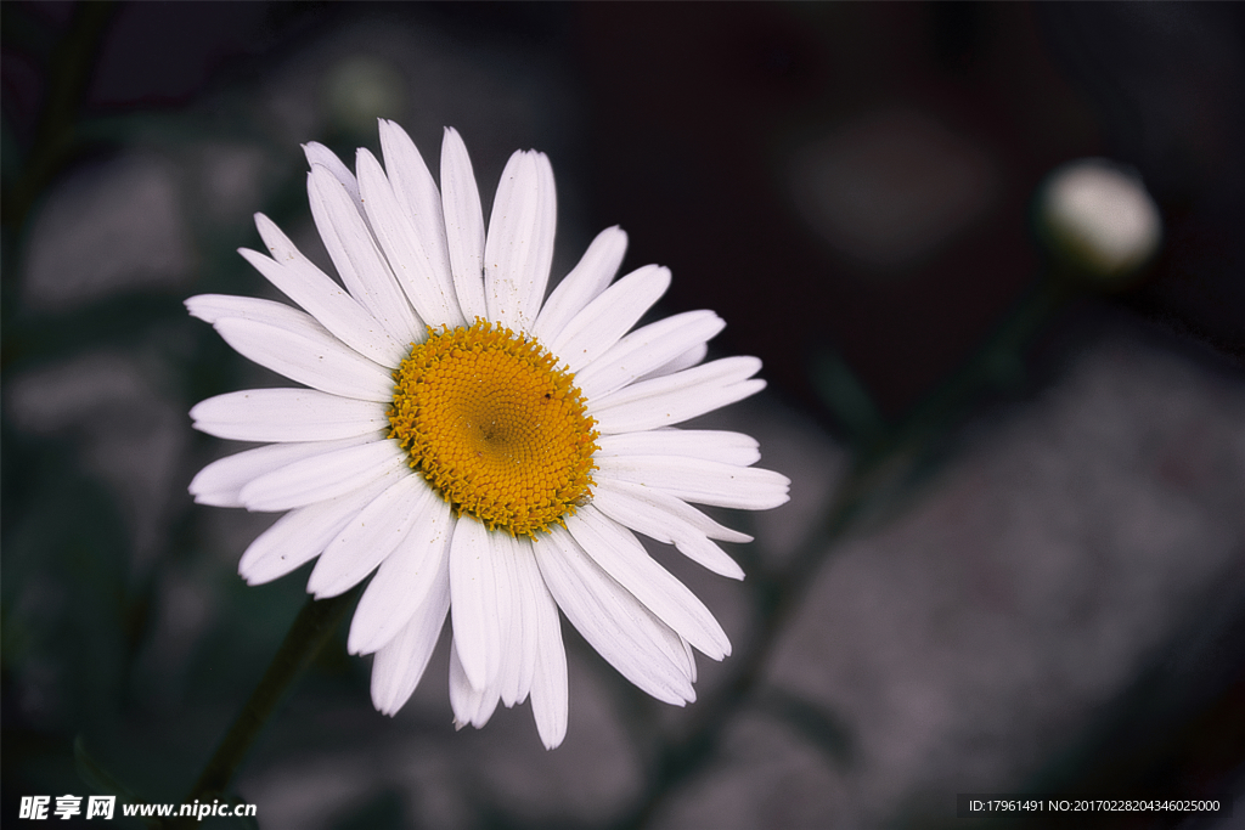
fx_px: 5447
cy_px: 415
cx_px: 622
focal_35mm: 158
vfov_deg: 8.7
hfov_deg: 13.0
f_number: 5.6
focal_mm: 105
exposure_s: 1/125
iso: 100
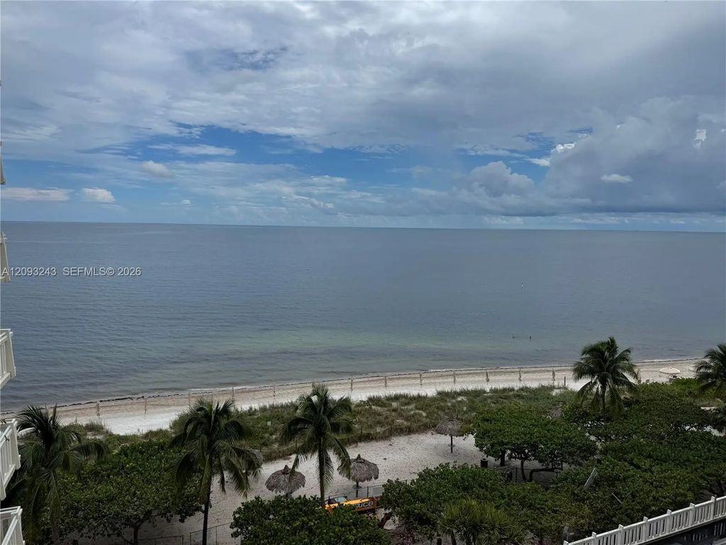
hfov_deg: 71.6
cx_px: 363
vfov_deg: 56.8
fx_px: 503
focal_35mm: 24
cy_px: 272
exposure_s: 1/9009
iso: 80
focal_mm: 6.76
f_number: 1.78
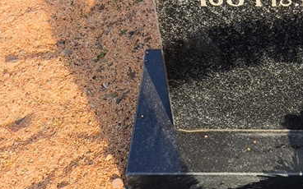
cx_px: 314
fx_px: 950
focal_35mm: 115
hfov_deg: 17.6
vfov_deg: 11.2
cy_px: -36
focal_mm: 4.71
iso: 50
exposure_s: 1/772
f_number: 1.7
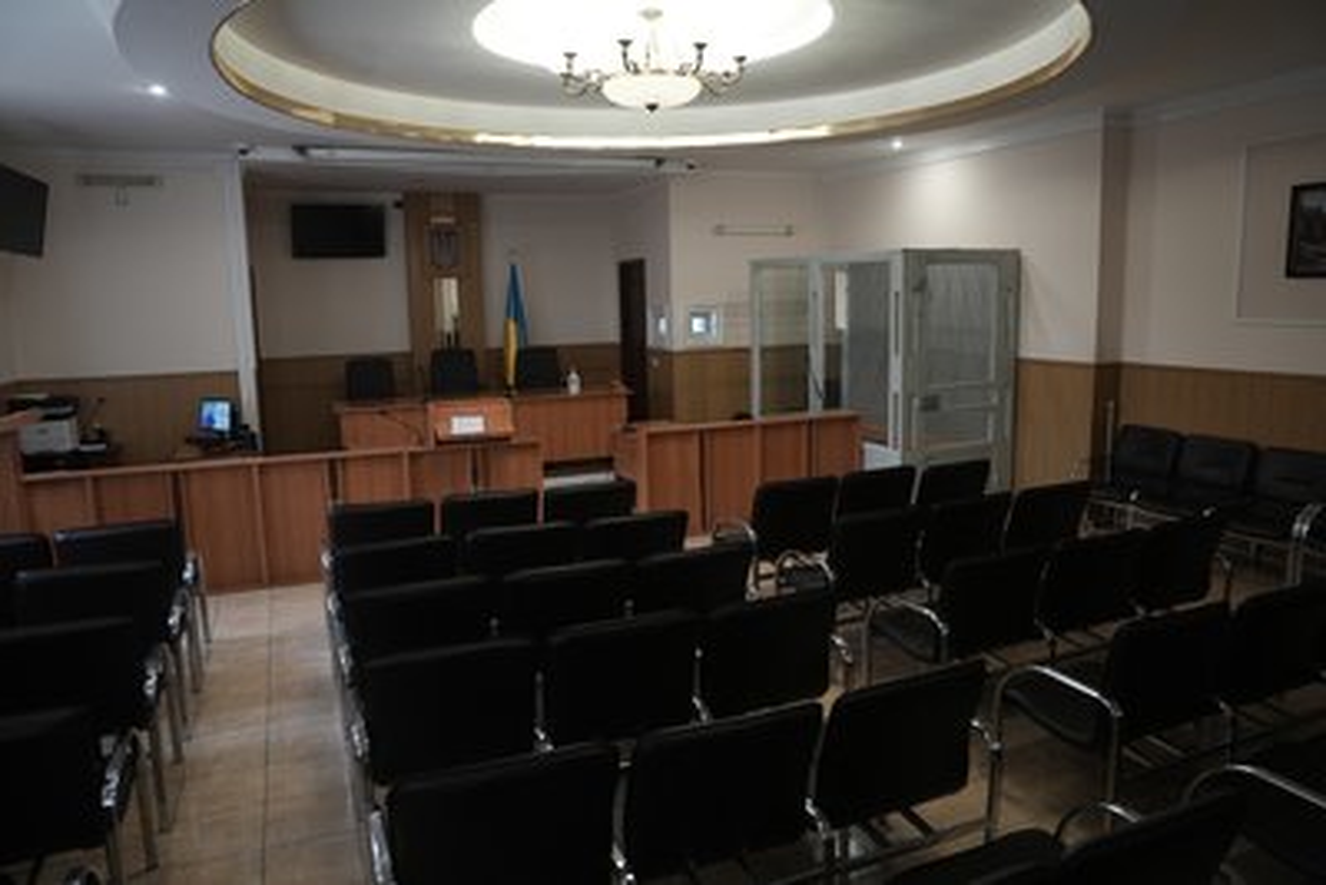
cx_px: 663
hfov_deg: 73.7
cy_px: 442
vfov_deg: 53.2
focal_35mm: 24
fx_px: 884
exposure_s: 1/50
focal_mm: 24
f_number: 2.8
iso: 1000
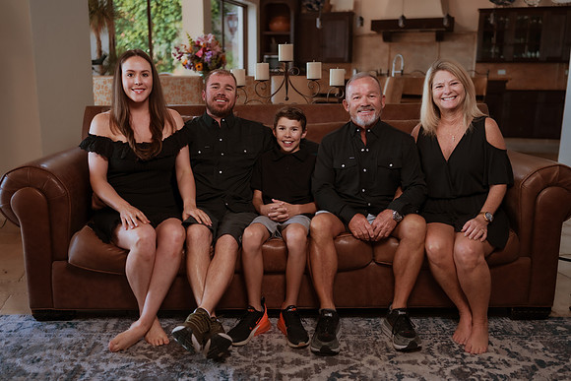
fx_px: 585
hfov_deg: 52.0
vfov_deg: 36.1
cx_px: 277
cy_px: 200
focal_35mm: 37
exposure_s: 1/100
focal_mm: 35
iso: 160
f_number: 1.8
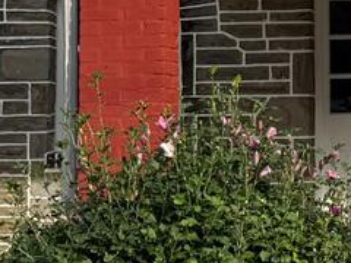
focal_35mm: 144
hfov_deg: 13.1
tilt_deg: +6.1
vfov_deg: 10.2
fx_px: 1460
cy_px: -45
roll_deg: +1.4
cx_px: 480
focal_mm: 6.76
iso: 80
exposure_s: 1/2611
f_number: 1.78
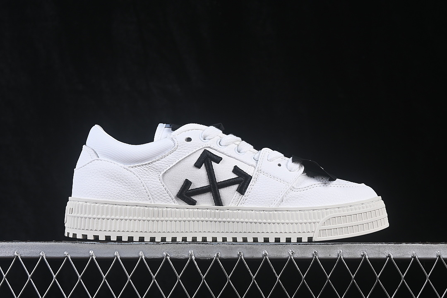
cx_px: 224
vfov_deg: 18.2
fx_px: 931
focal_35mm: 75
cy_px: 149
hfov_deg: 27.0
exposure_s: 1/80
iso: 160
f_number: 8
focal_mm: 50
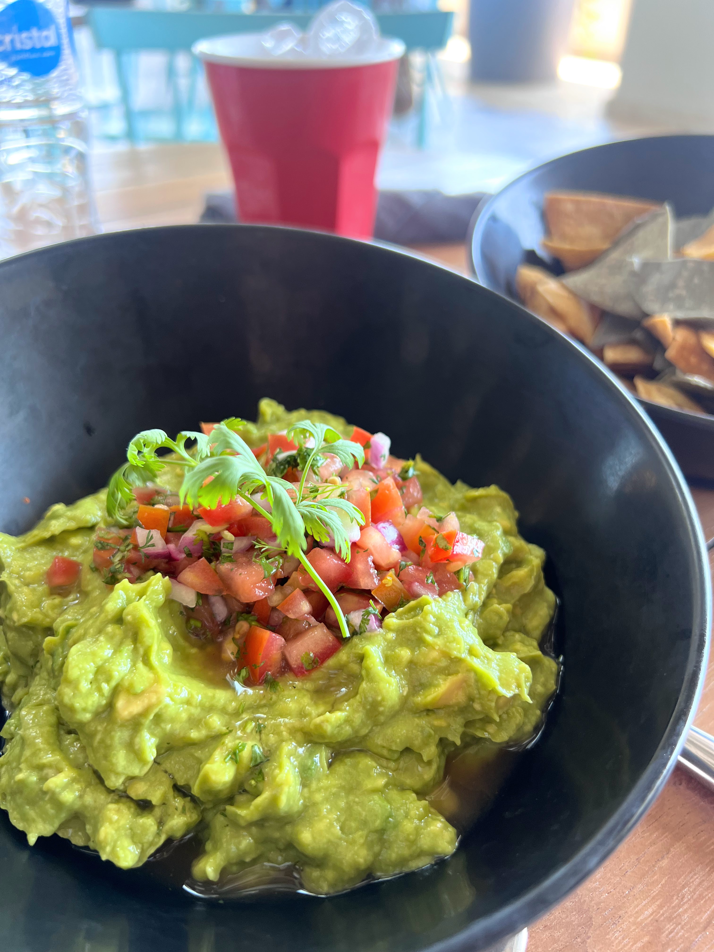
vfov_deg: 67.3
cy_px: 476
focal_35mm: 26
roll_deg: -0.4
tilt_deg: -35.2
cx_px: 357
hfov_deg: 53.1
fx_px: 715
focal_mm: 5.7
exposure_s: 1/121
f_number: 1.5
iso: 80
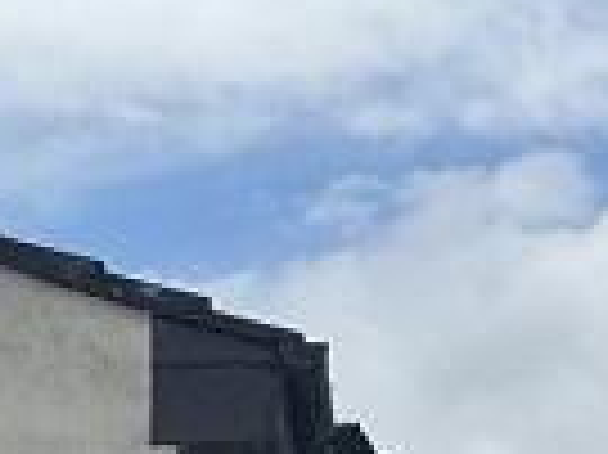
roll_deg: +0.4
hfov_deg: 5.4
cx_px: -757
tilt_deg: +5.9
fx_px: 6230
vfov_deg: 4.1
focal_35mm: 355
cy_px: 1083
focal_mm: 6.76
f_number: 1.78
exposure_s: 1/5848
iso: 64
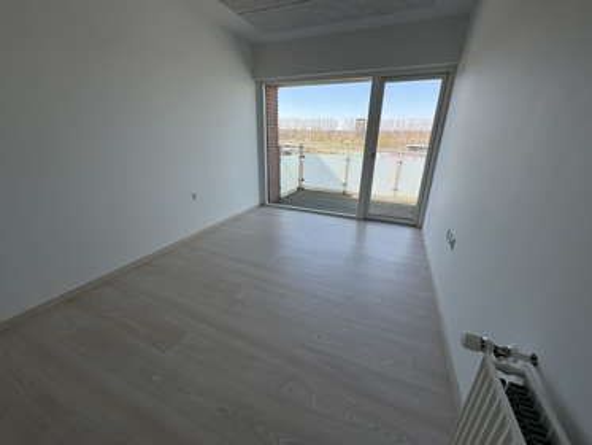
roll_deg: -0.4
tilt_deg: -20.4
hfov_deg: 102.0
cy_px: 222
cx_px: 296
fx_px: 240
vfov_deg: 85.7
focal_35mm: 14
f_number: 2.2
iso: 64
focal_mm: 2.22
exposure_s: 1/421
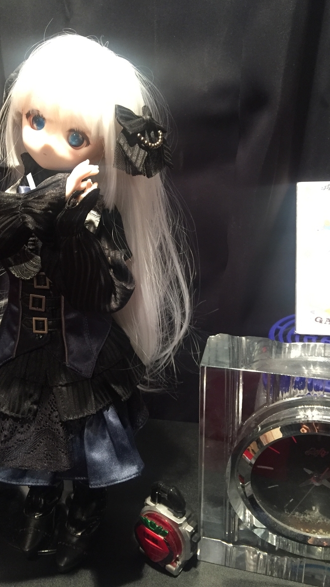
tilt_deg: -23.8
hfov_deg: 36.5
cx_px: 128
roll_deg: +2.5
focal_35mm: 32
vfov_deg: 61.0
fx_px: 498
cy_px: 291
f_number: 2.2
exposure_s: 1/20
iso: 250
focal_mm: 4.15
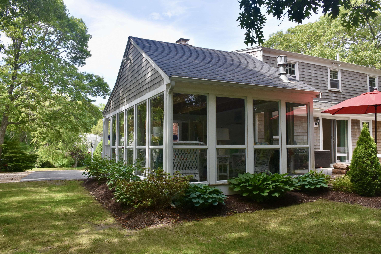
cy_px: 127
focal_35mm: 27
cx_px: 190
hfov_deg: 67.4
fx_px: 286
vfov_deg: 47.9
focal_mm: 18
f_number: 8
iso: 640
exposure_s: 1/500
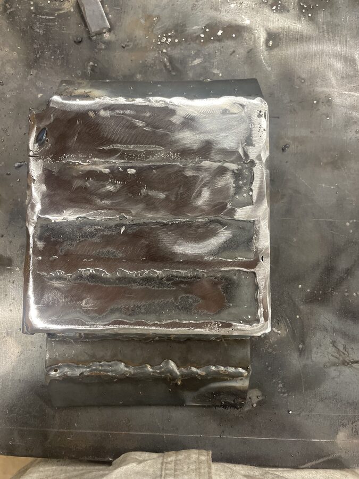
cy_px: 240
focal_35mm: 26
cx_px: 180
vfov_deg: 67.3
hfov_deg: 53.1
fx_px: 360
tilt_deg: -85.6
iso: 200
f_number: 1.6
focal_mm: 4.2
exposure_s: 1/60
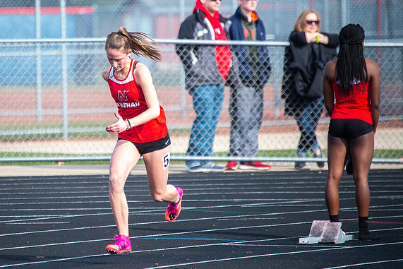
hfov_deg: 3.7
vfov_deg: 2.5
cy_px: 109
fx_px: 6181
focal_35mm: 552
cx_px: 126
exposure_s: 1/3200
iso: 1000
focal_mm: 400
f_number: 5.6
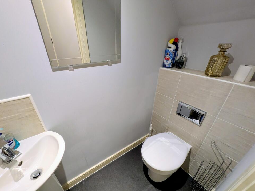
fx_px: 110
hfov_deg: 98.0
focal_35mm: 15
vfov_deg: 81.6
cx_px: 119
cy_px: 102
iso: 143
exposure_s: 1/25
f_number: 2.2
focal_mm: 1.83
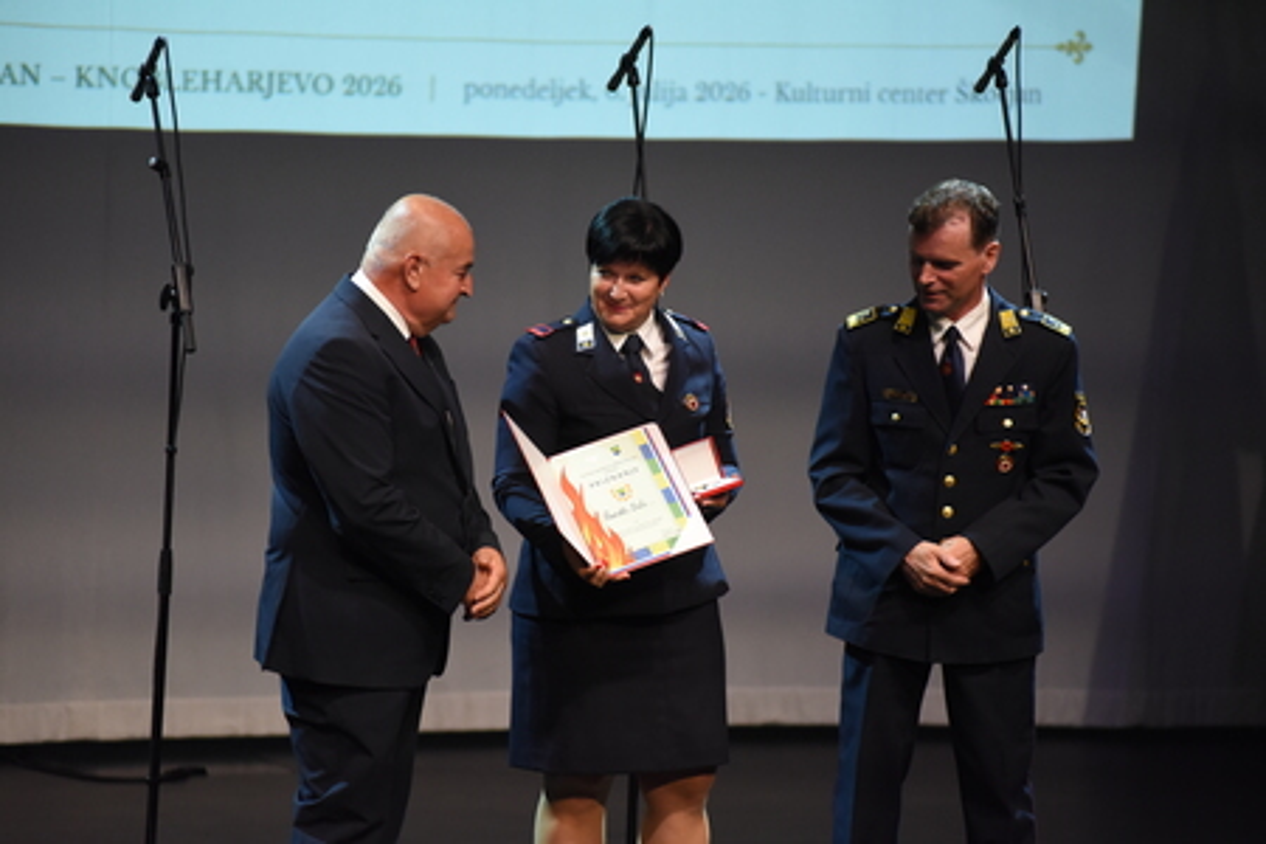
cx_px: 633
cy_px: 422
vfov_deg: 6.9
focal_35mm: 200
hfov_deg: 10.3
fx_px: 7033
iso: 4000
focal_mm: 200
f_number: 3.2
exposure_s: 1/640
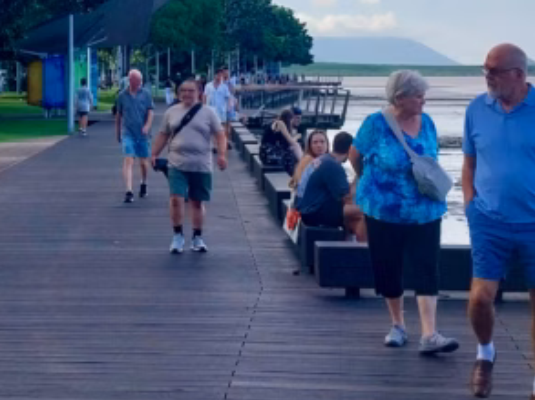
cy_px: -91
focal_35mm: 91
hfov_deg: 21.4
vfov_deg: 15.6
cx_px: 126
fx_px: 1405
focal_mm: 4
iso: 20
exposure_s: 1/431
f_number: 1.8
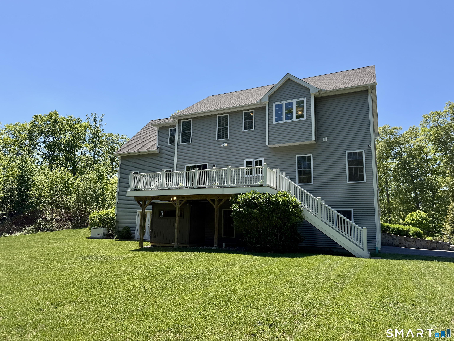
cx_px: 227
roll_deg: -1.3
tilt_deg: +9.6
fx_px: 315
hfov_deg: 71.6
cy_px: 170
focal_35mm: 24
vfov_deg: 56.8
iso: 80
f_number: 1.78
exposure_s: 1/3279
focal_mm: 6.76
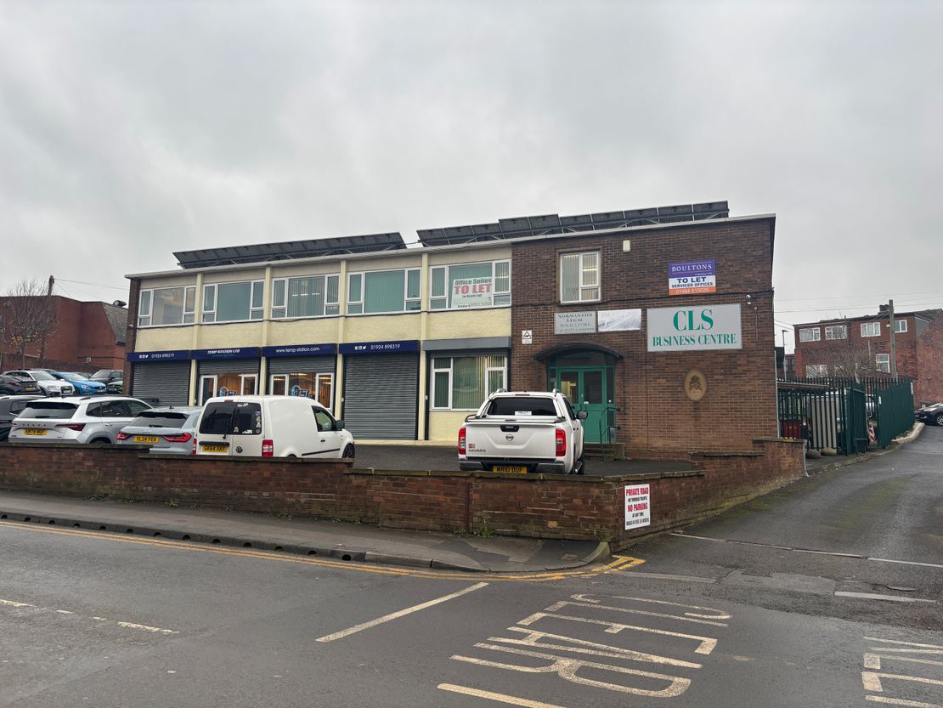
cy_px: 354
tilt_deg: +6.7
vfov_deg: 53.1
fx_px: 708
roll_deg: -0.9
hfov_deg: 67.3
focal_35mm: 26
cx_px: 472
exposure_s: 1/279
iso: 50
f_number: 1.6
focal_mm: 5.96
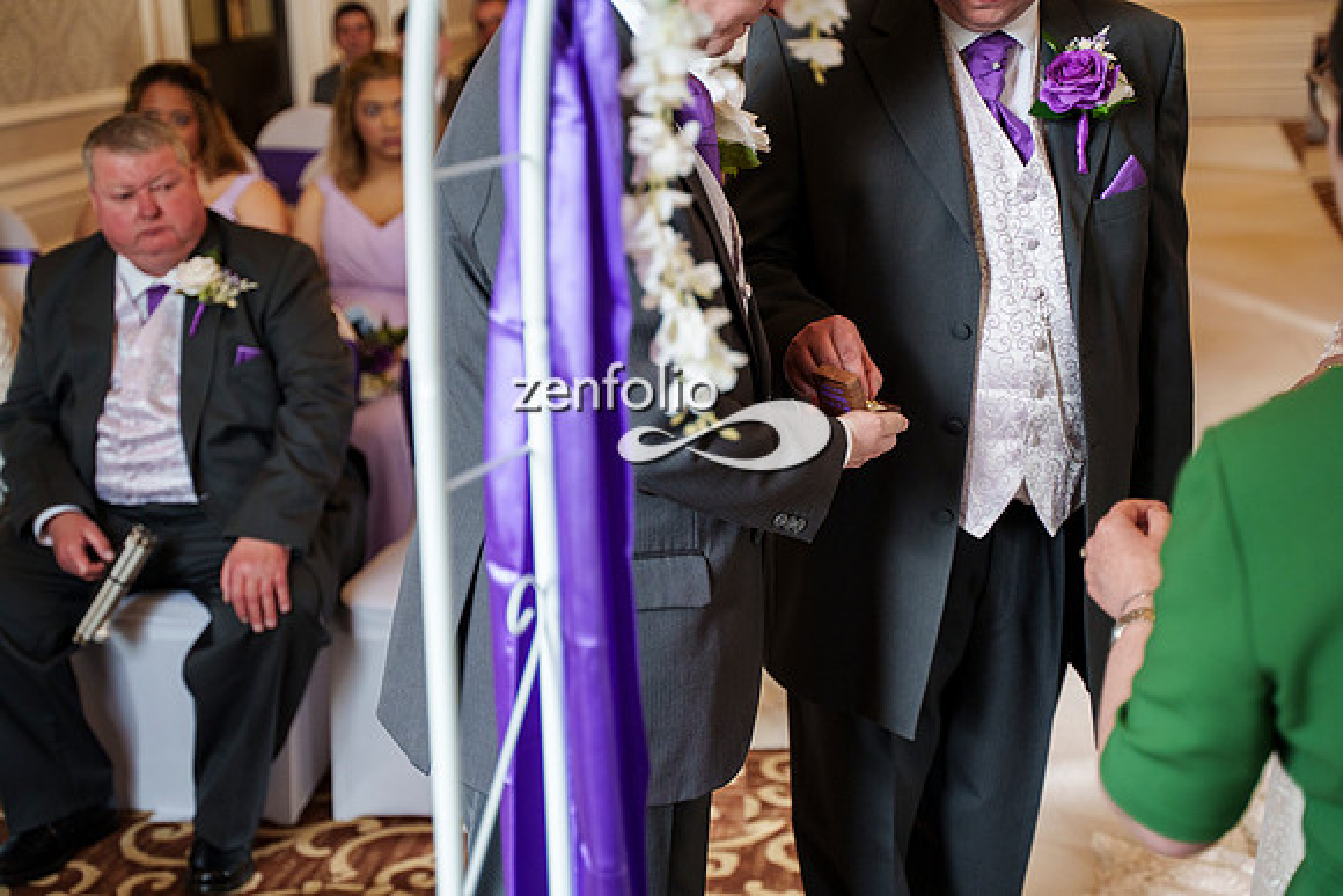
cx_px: 672
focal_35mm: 55
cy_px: 448
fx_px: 2052
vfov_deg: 24.6
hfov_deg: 36.2
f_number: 2.8
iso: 1600
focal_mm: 55
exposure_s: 1/200
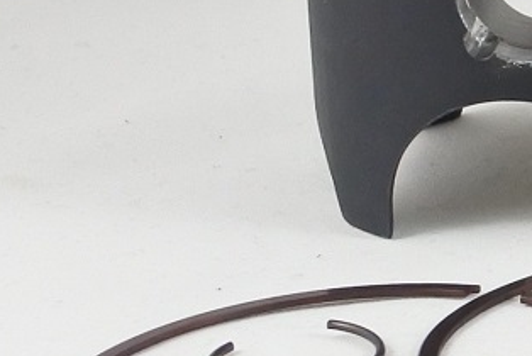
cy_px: -153
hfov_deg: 10.1
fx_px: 2603
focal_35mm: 176
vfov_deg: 7.7
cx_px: 1317
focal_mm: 11.8
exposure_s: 1/125
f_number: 3.8
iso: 400
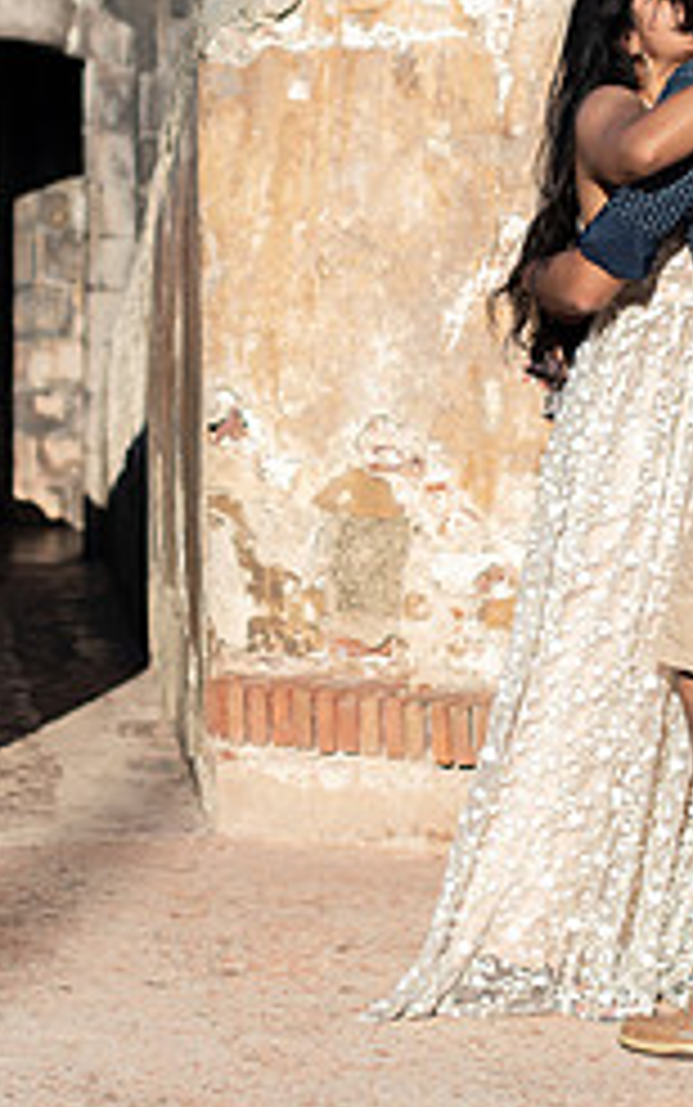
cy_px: 315
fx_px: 4135
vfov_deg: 15.2
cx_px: 373
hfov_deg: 9.6
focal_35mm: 137
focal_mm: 50
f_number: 2.8
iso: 100
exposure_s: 1/2500
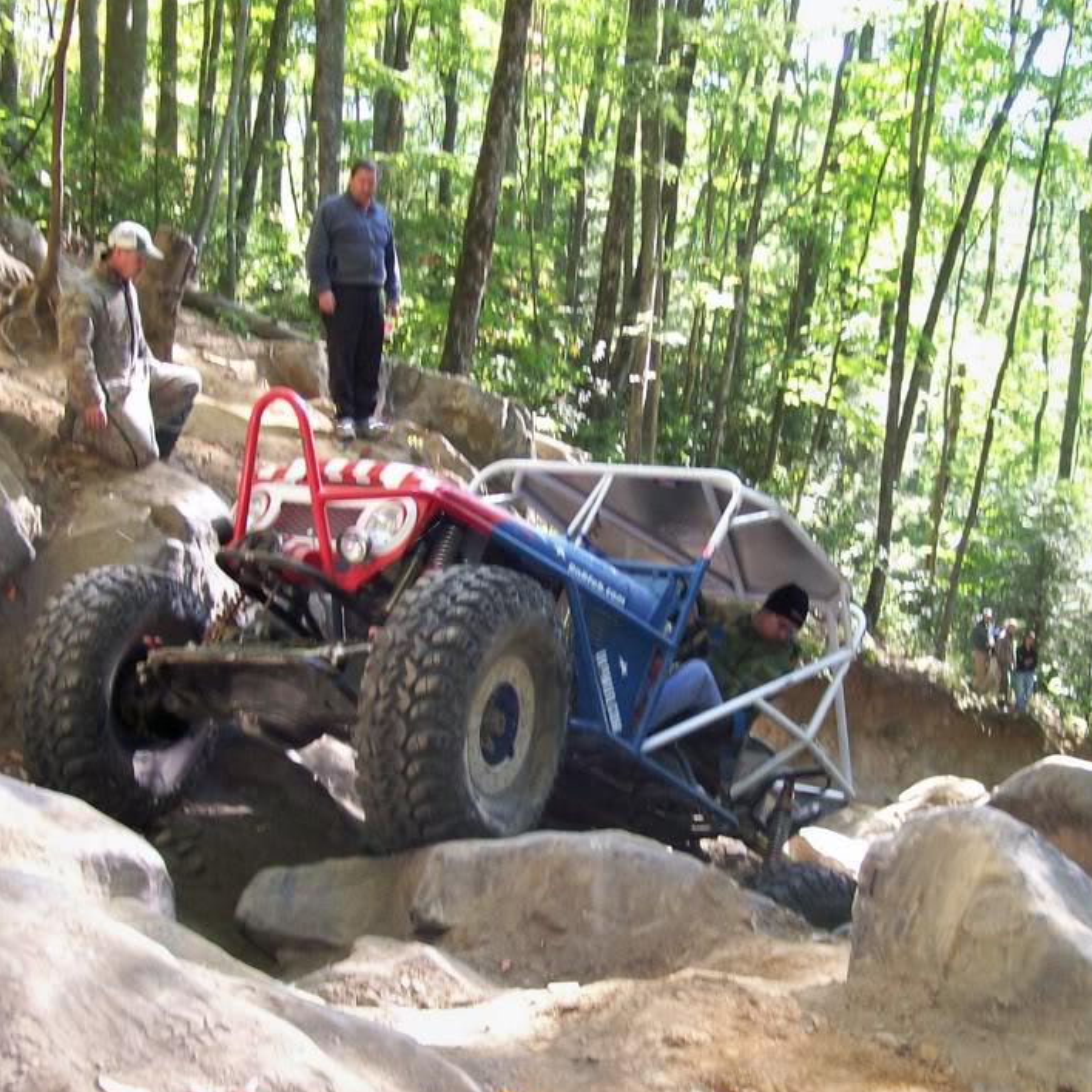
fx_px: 1642
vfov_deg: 36.8
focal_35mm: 46
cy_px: 589
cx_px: 541
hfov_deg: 36.8
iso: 140
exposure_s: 1/64
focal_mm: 6
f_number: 2.7
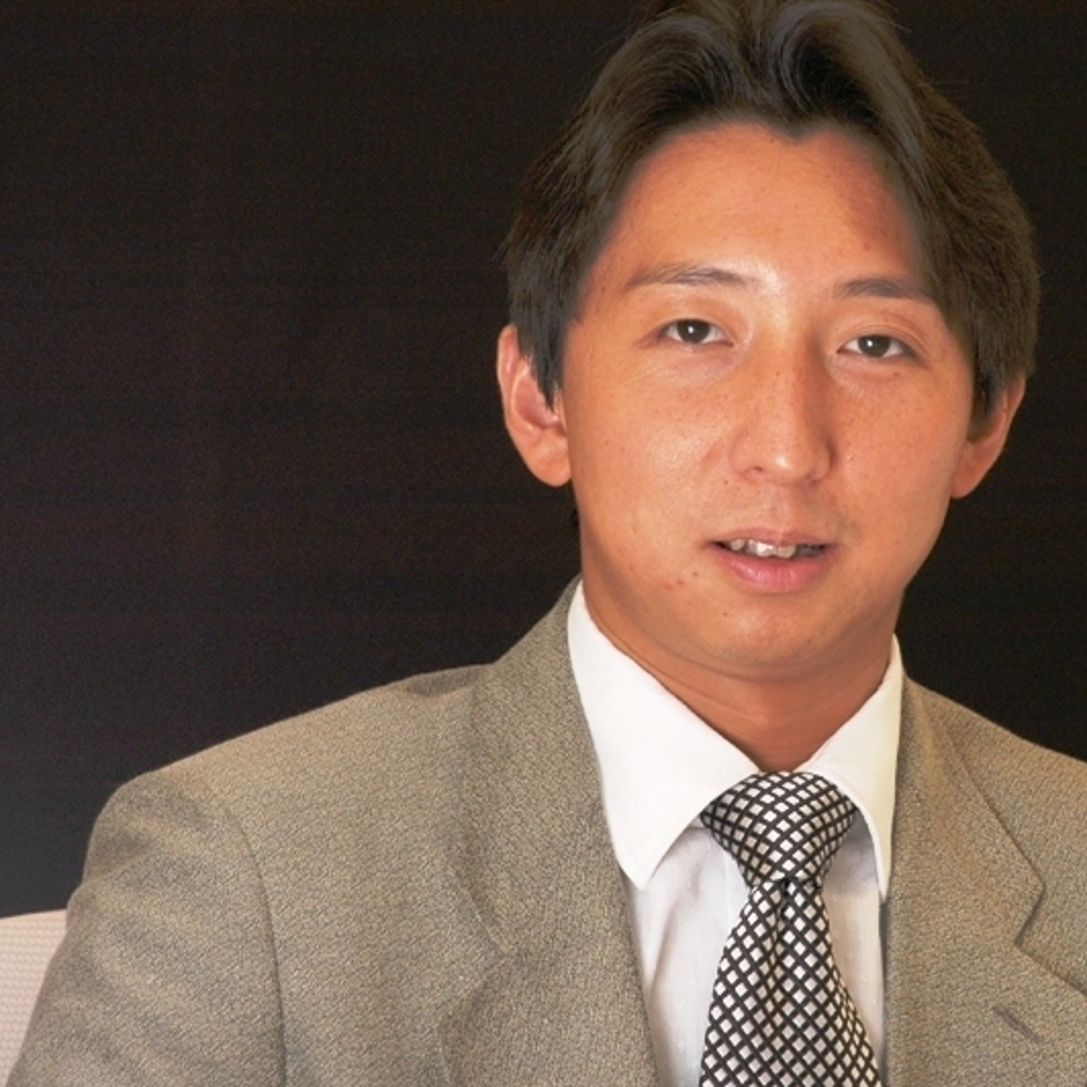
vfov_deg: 5.1
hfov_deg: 5.1
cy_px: 520
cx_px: 760
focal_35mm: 346
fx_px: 12292
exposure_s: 1/80
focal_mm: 170
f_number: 5.6
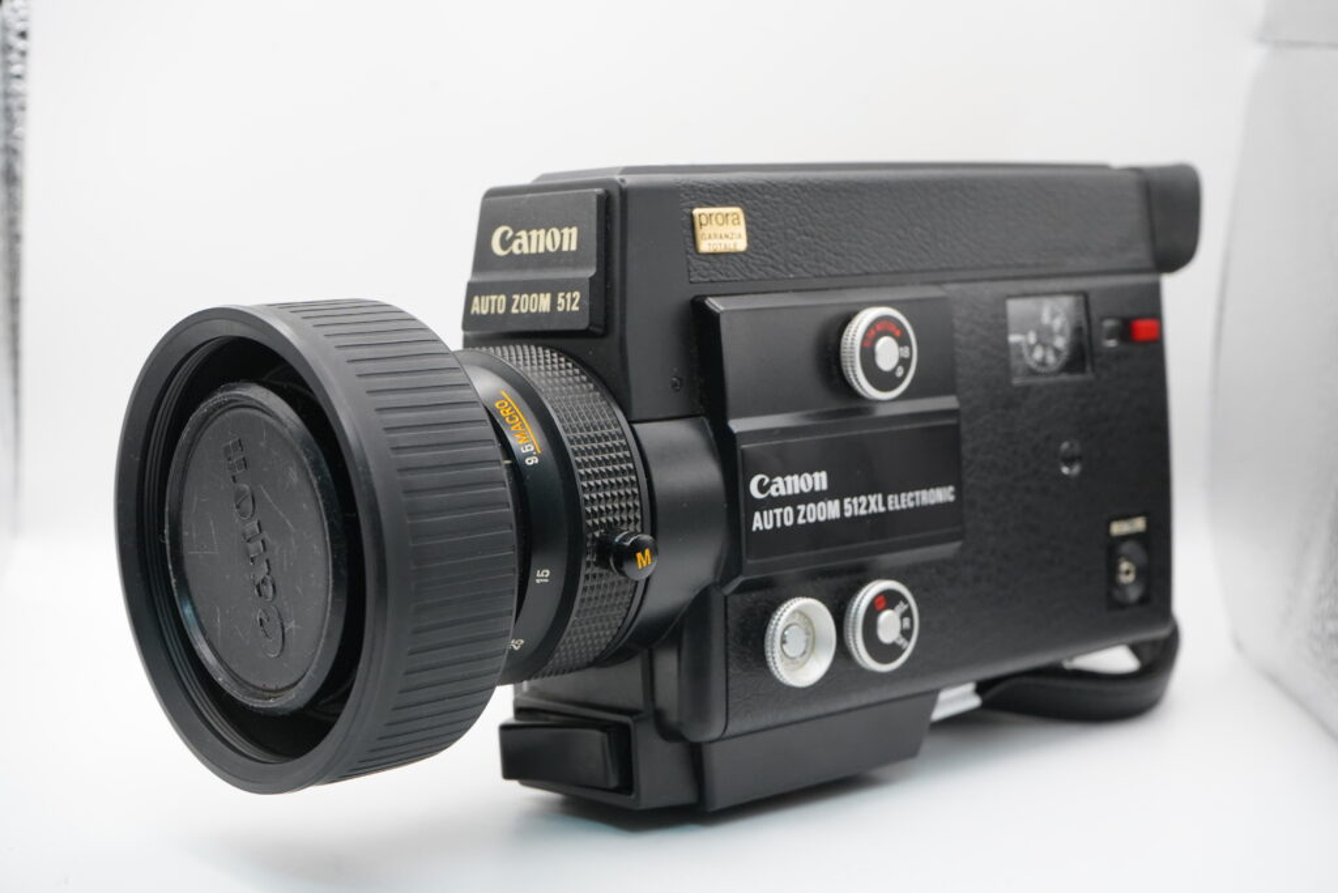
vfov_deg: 23.4
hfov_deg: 34.5
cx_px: 669
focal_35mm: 58
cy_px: 446
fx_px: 2156
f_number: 10
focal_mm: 58
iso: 4000
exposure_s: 1/125
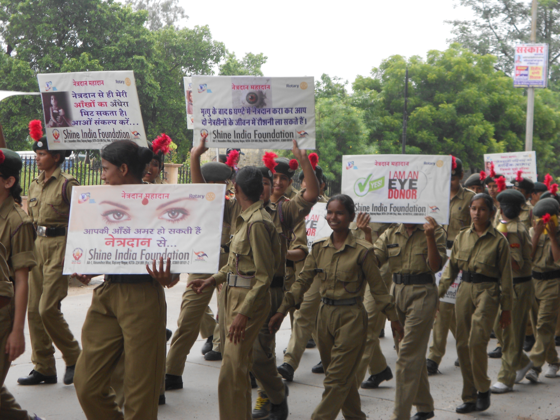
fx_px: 1229
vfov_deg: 19.4
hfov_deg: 25.7
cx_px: 280
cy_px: 210
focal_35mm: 76
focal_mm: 13.5
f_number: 5.8
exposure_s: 1/125
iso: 80
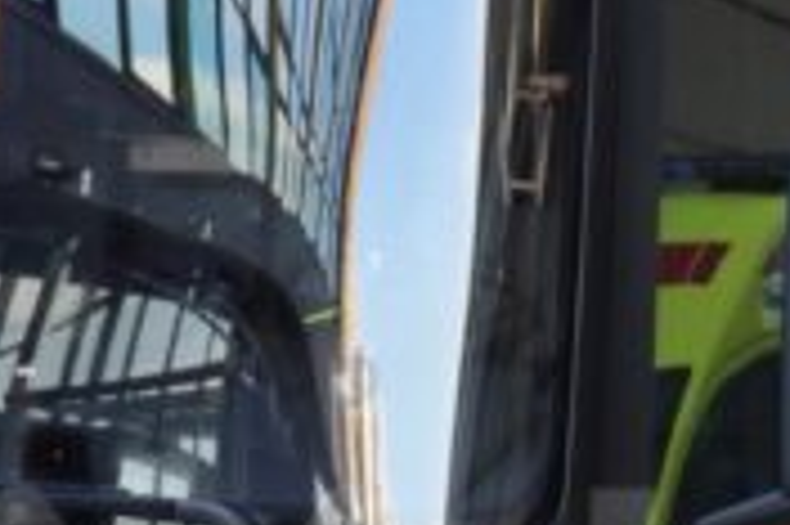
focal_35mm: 1119
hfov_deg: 1.8
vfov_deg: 1.2
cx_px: 691
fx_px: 24532
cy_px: 987
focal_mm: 33.2
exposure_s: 1/60
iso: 125
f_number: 4.5
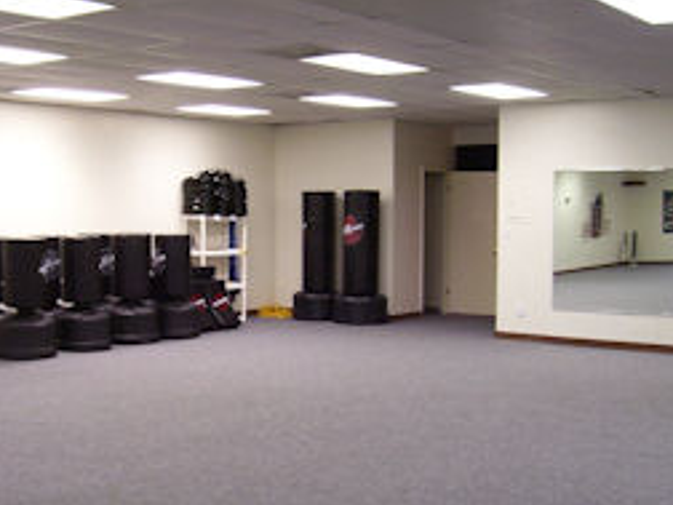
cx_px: 254
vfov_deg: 27.0
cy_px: 267
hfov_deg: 35.4
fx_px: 1050
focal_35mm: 54
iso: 160
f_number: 2.7
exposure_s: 1/15
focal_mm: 5.6
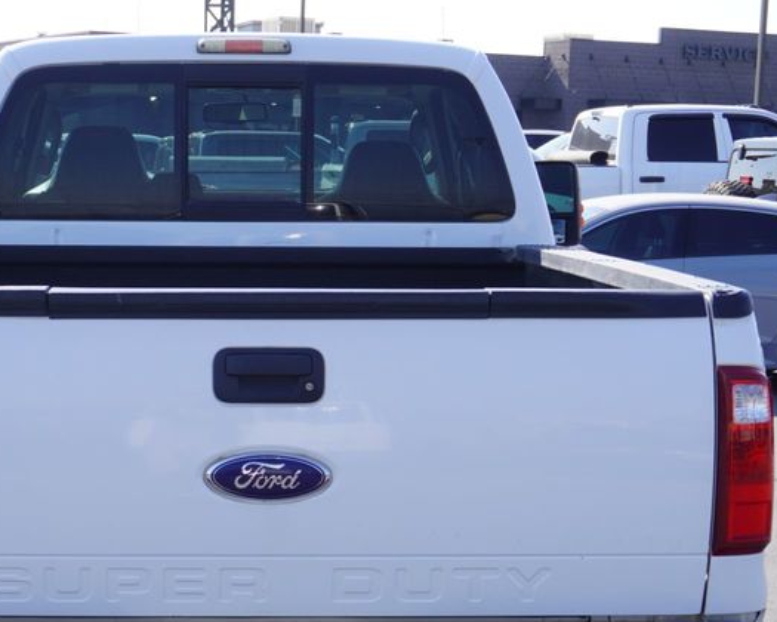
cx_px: 250
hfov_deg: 21.6
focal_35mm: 88
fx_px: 2024
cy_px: 477
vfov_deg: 17.4
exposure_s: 1/100
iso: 100
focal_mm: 32
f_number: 9
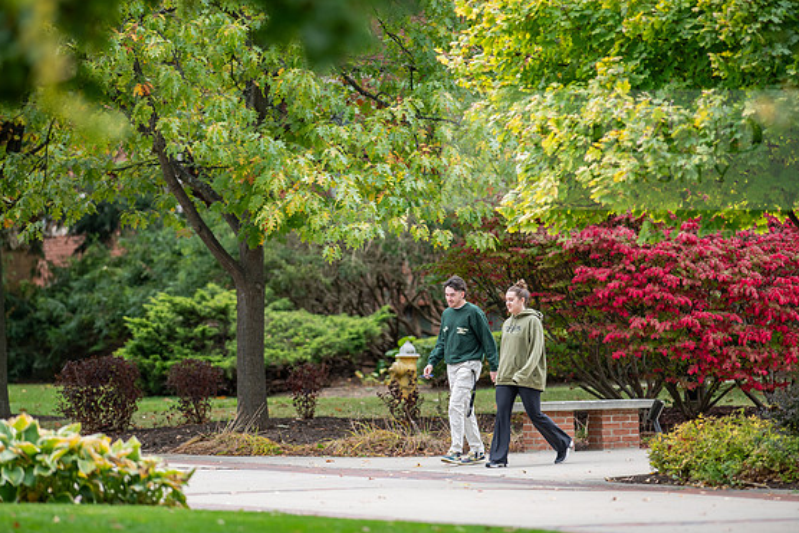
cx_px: 398
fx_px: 6948
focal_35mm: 313
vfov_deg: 4.4
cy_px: 264
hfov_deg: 6.6
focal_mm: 300
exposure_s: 1/500
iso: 320
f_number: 3.2
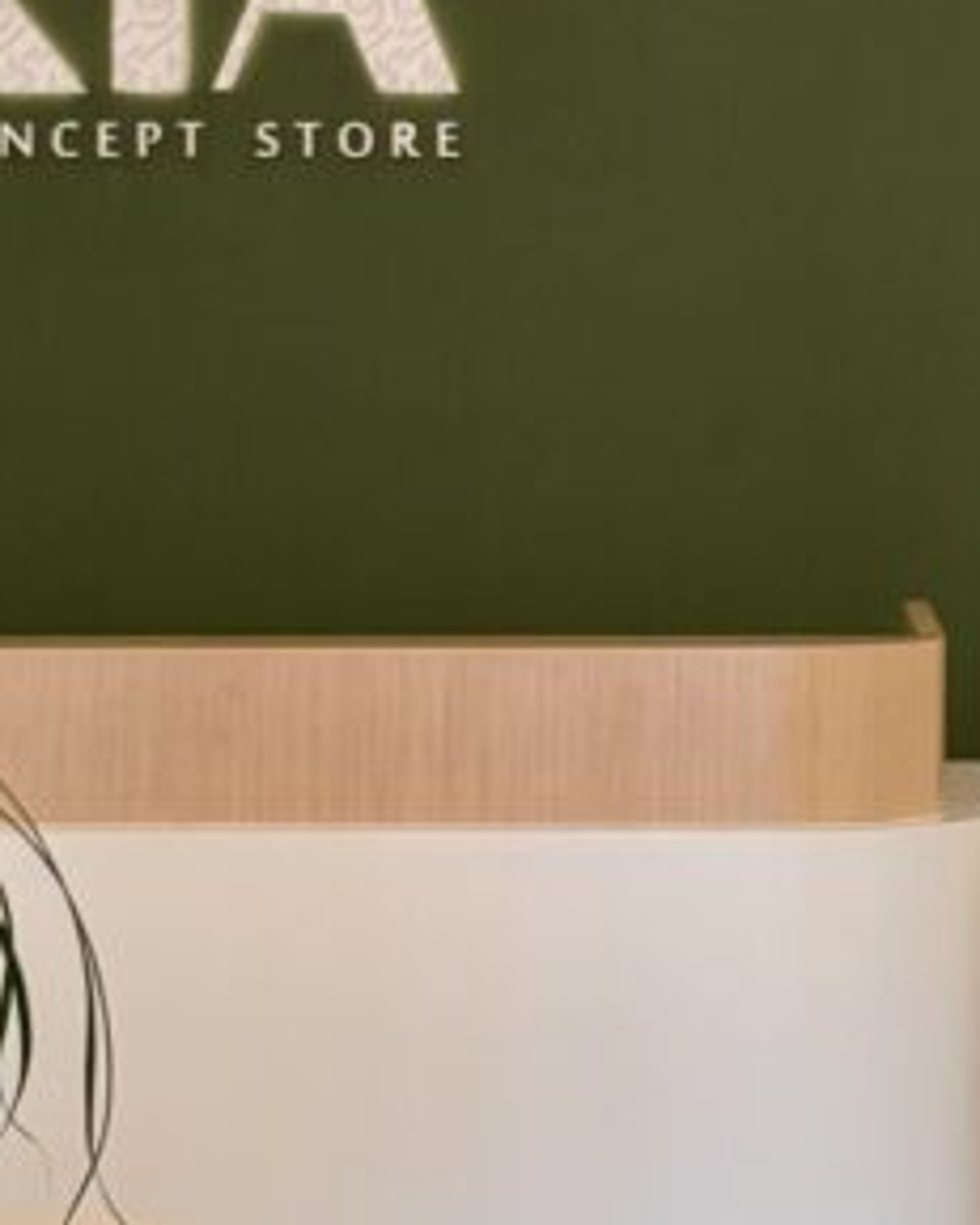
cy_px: 284
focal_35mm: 166
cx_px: 738
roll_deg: -0.2
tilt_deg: +0.5
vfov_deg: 11.6
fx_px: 6022
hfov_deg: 9.3
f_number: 1.78
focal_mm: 6.76
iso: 160
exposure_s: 1/120
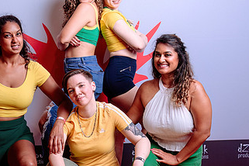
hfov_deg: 30.0
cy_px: 77
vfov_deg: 20.3
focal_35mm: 67
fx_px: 463
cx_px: 107
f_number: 5.6
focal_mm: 32
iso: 100
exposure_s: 1/60
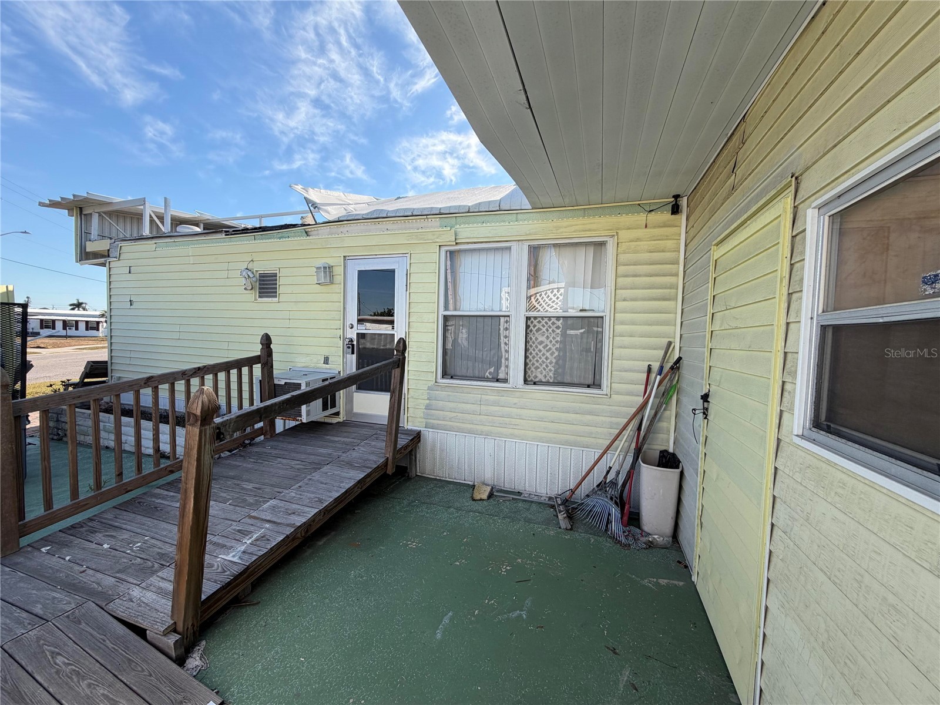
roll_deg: -1.3
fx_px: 380
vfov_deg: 85.7
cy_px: 352
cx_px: 470
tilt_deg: -3.4
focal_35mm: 14
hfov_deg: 102.1
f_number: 2.2
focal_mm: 2.22
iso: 32
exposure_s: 1/770
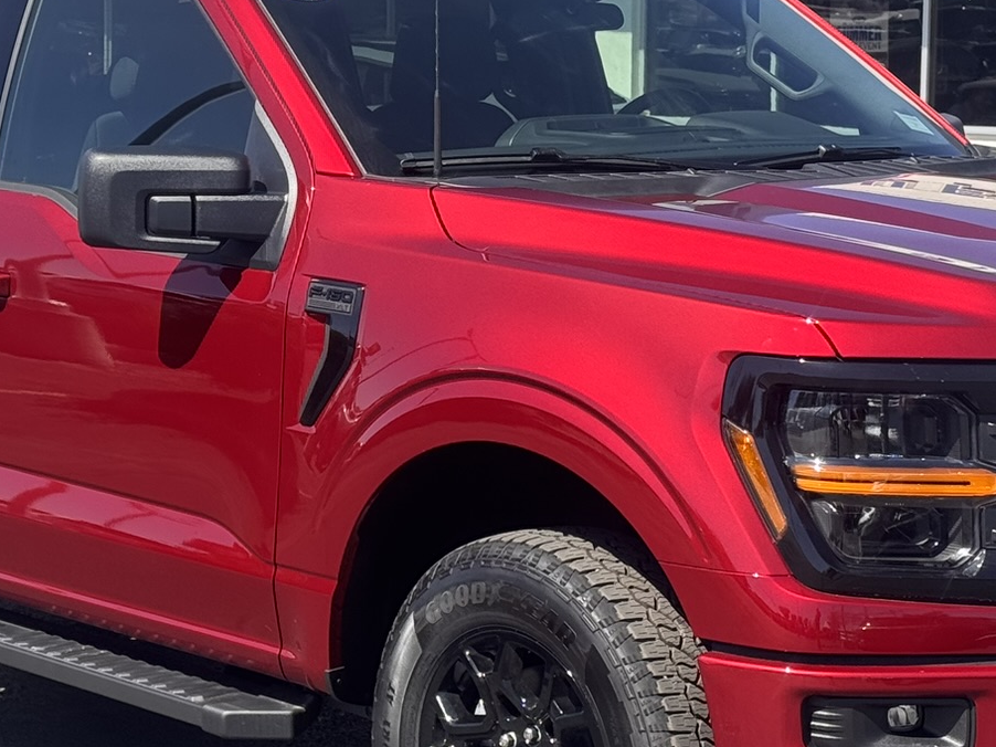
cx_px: 432
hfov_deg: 18.0
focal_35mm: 109
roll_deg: -1.0
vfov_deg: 13.6
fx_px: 3135
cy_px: 341
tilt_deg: -7.7
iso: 64
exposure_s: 1/2415
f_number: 1.78
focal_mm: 6.76
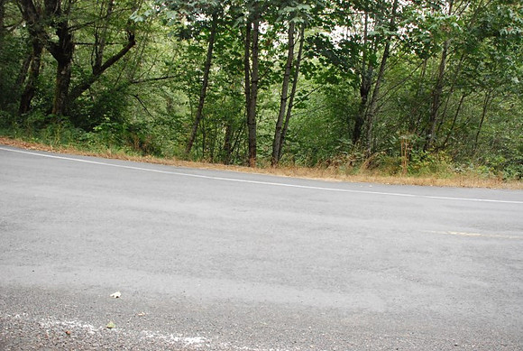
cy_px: 176
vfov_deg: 43.8
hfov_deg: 61.8
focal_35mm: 30
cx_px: 262
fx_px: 437
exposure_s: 1/500
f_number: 4
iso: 1600
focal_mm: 20
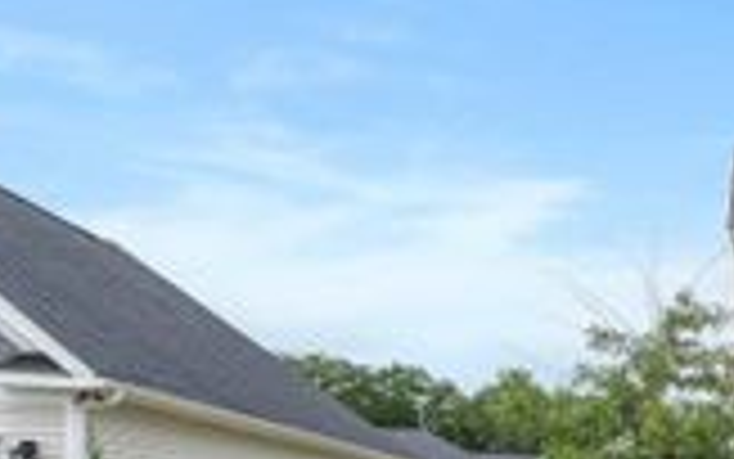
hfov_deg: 28.6
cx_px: 1085
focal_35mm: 47
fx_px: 941
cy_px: 502
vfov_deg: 25.5
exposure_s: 1/800
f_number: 8
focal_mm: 10
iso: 250
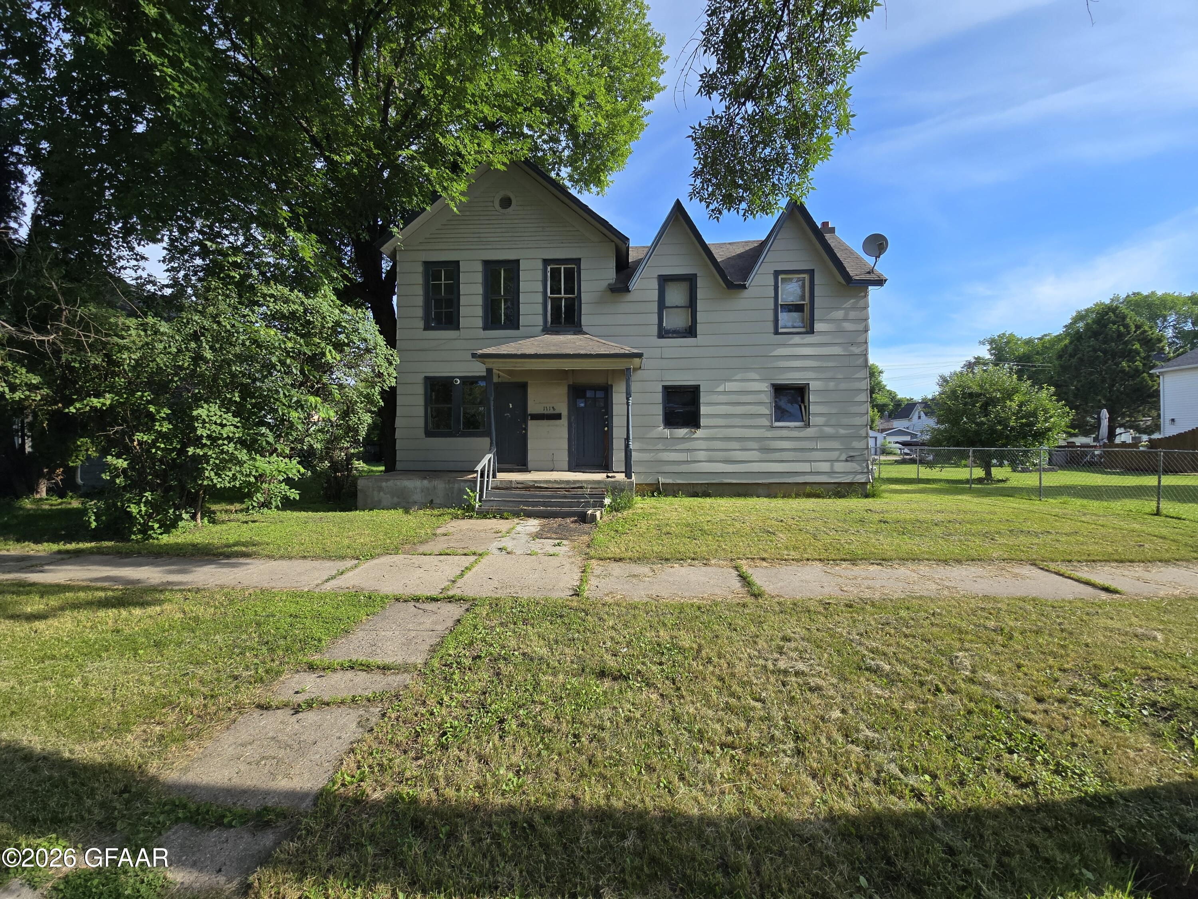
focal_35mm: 13
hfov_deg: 106.2
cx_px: 599
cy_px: 450
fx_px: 450
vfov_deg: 89.9
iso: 50
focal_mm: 2.2
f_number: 2.2
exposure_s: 1/1304
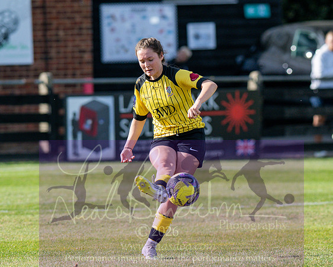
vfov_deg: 2.3
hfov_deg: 2.8
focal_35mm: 680
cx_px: 246
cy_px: 170
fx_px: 6695
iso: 200
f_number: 4
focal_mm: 300
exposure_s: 1/2500
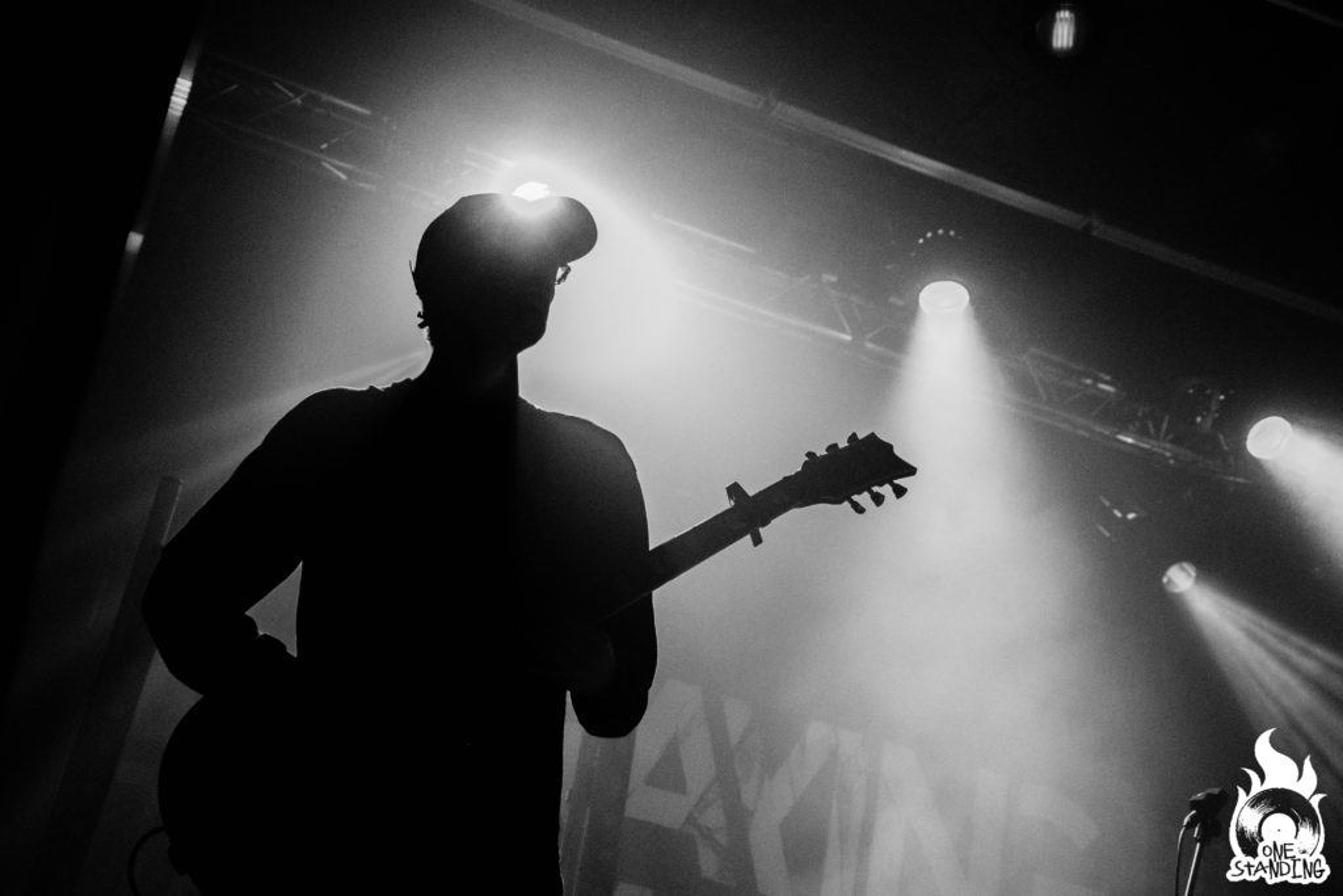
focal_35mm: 51
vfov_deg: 26.5
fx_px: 1903
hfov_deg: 38.9
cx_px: 672
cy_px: 448
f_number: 4.2
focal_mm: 34
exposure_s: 1/80
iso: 8000
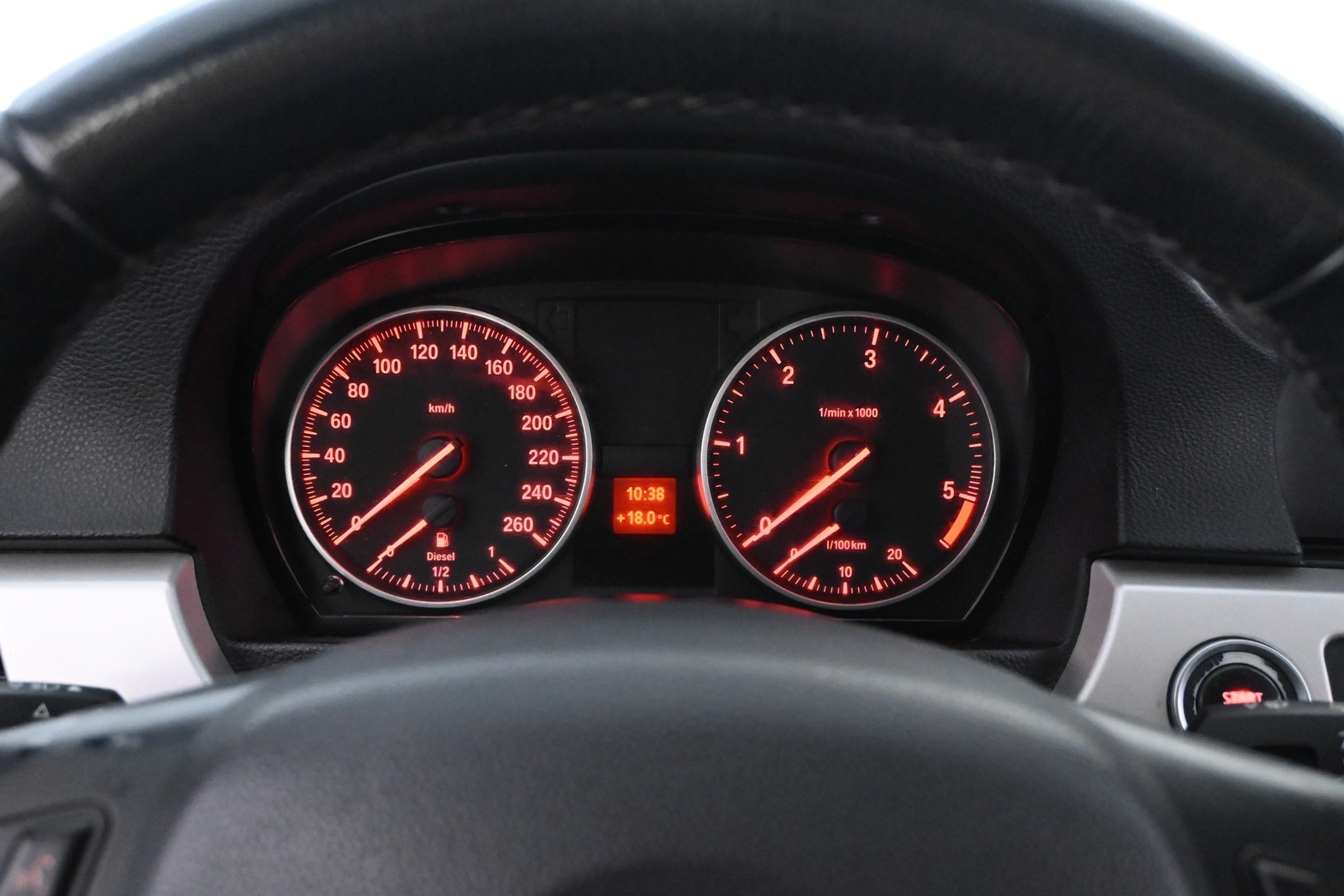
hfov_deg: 59.1
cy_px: 459
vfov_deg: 41.4
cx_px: 653
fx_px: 1186
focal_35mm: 32
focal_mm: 20.5
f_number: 4.5
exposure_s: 1/30
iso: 6400
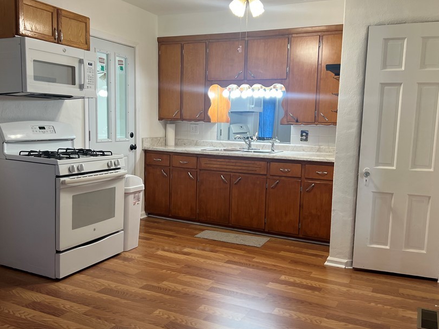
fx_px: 418
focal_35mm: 33
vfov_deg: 42.9
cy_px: 164
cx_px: 217
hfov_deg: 55.4
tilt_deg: -6.6
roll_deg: -1.2
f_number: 1.5
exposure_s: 1/120
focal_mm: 5.7
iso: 125
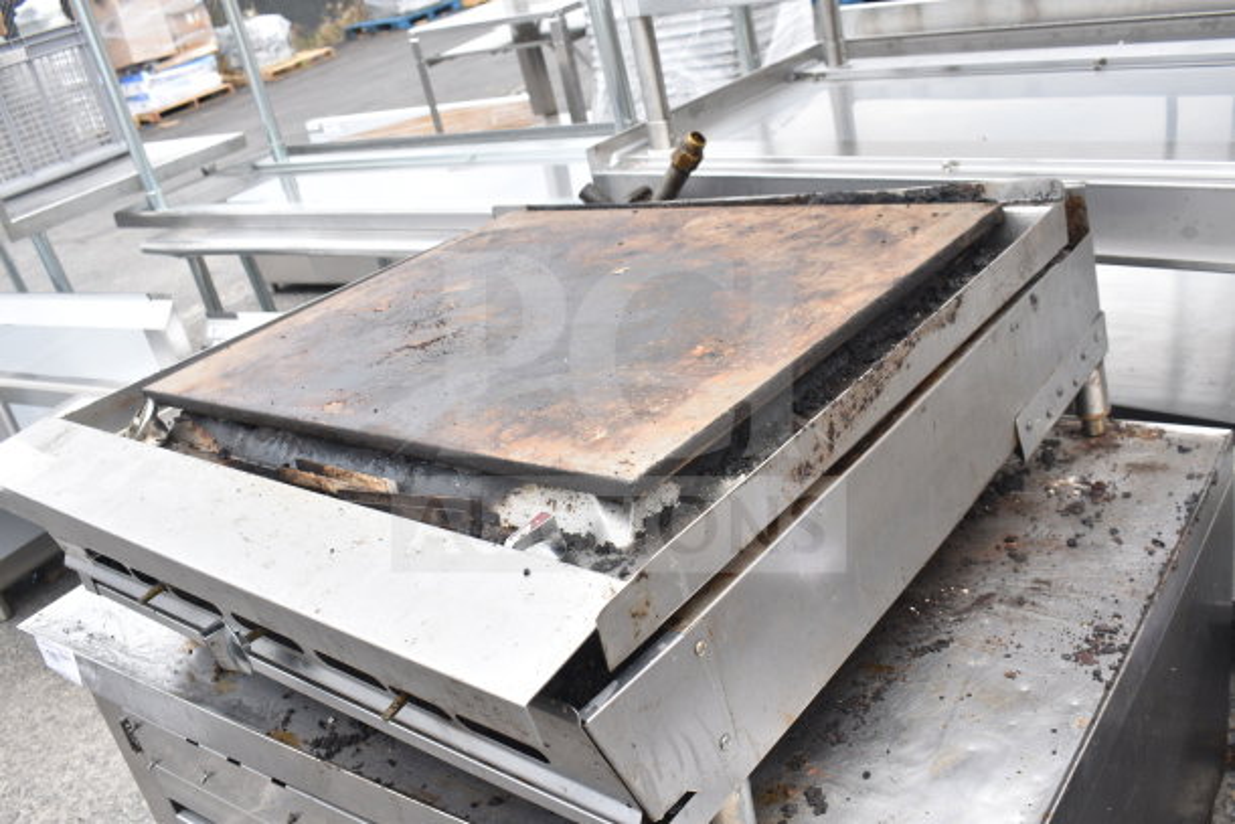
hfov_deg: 55.1
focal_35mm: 34
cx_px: 618
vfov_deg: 38.4
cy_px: 412
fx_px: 1184
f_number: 5.6
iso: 200
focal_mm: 23
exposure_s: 1/200
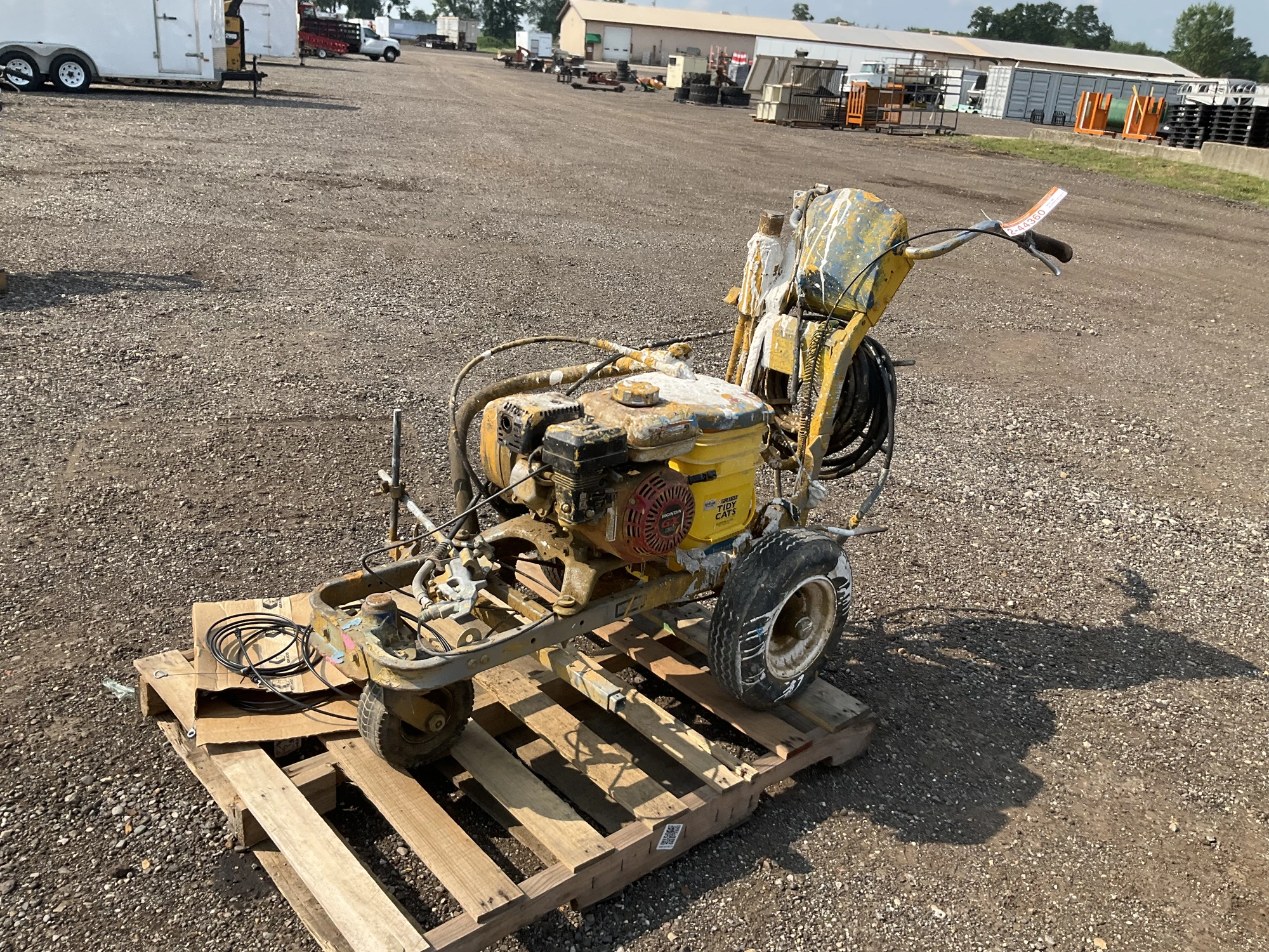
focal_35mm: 29
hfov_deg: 61.7
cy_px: 476
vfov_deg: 48.2
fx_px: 1063
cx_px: 634
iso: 25
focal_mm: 3
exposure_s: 1/1168
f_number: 1.8
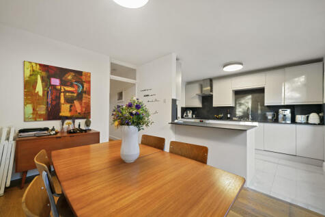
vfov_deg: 81.2
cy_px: 108
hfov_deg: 104.3
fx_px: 126
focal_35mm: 14
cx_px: 162
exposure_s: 1/50
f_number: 4
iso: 500
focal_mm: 14
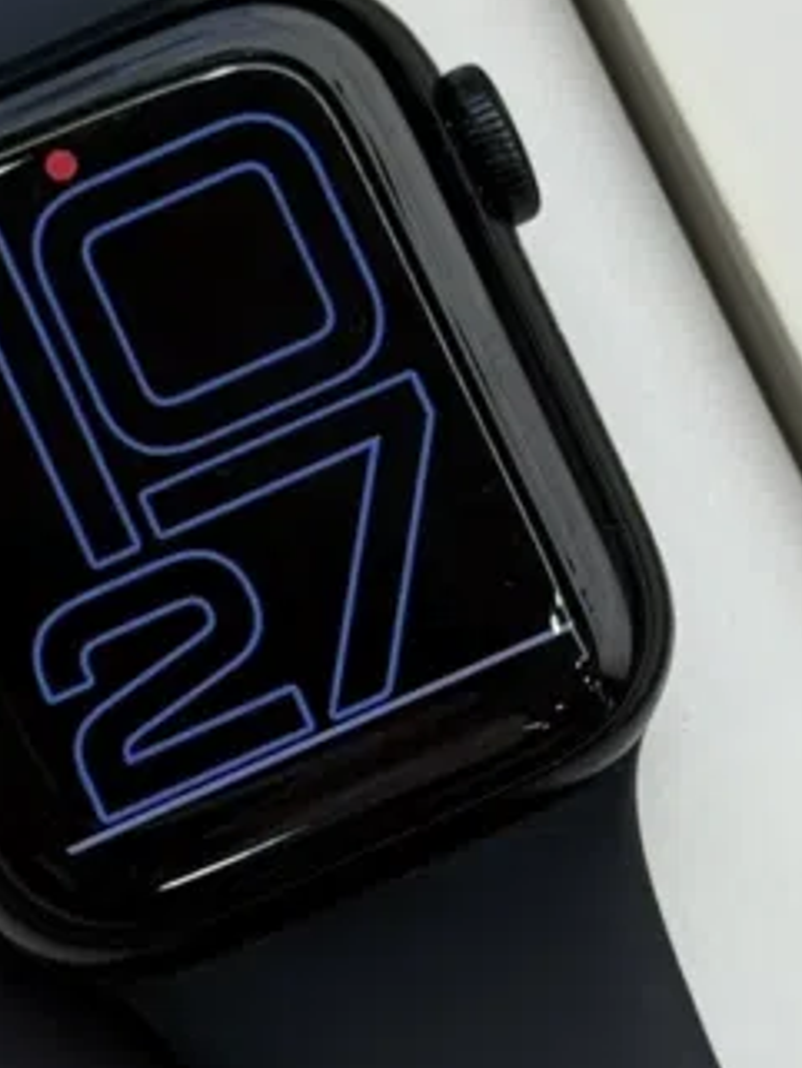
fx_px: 6298
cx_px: 349
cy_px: 687
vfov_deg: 9.7
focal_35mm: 204
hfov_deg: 7.3
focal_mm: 6.76
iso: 50
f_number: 1.78
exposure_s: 1/210
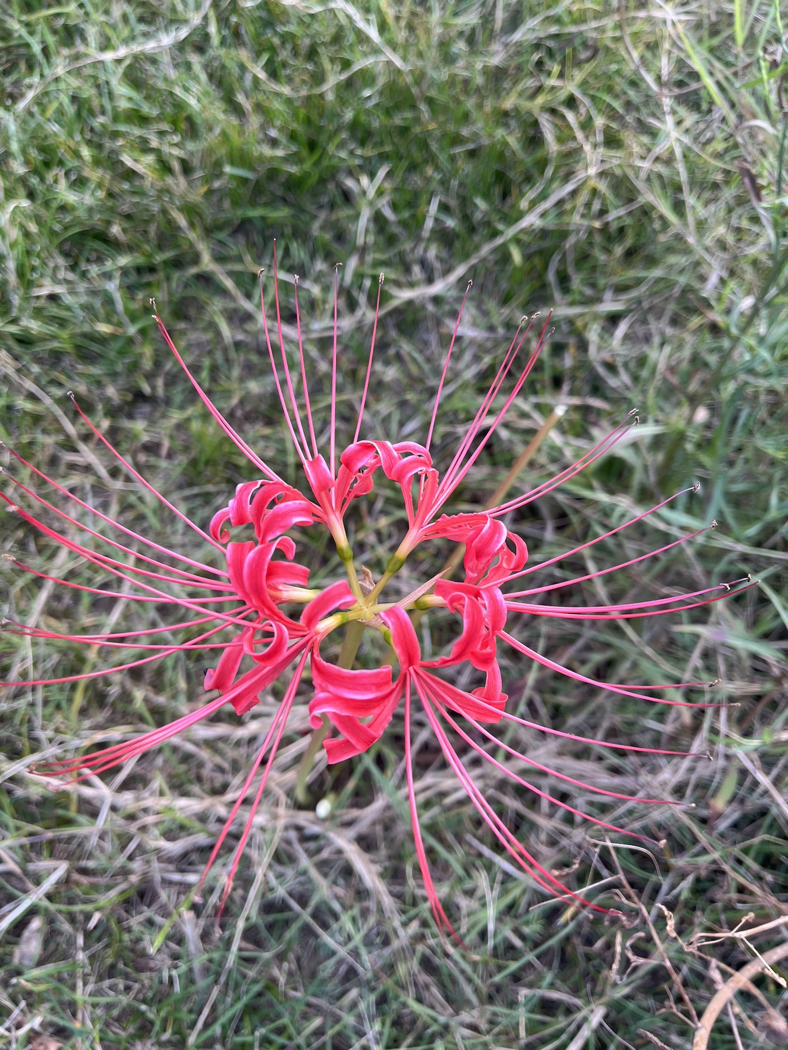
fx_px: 789
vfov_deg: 67.3
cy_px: 525
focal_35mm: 26
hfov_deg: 53.1
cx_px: 394
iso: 50
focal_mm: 5.1
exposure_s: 1/271
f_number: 1.6
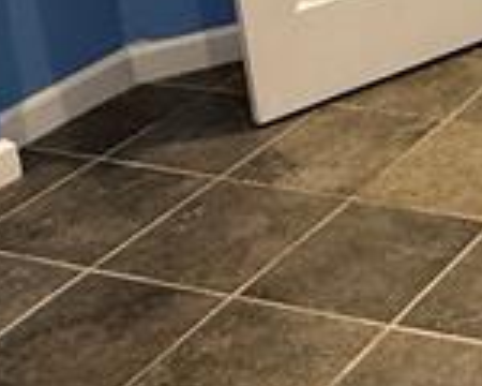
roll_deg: +3.2
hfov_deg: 17.4
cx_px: 823
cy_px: -273
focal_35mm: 93
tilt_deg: -10.8
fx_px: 1327
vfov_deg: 14.8
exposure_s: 1/120
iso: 500
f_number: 2.2
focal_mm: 2.22
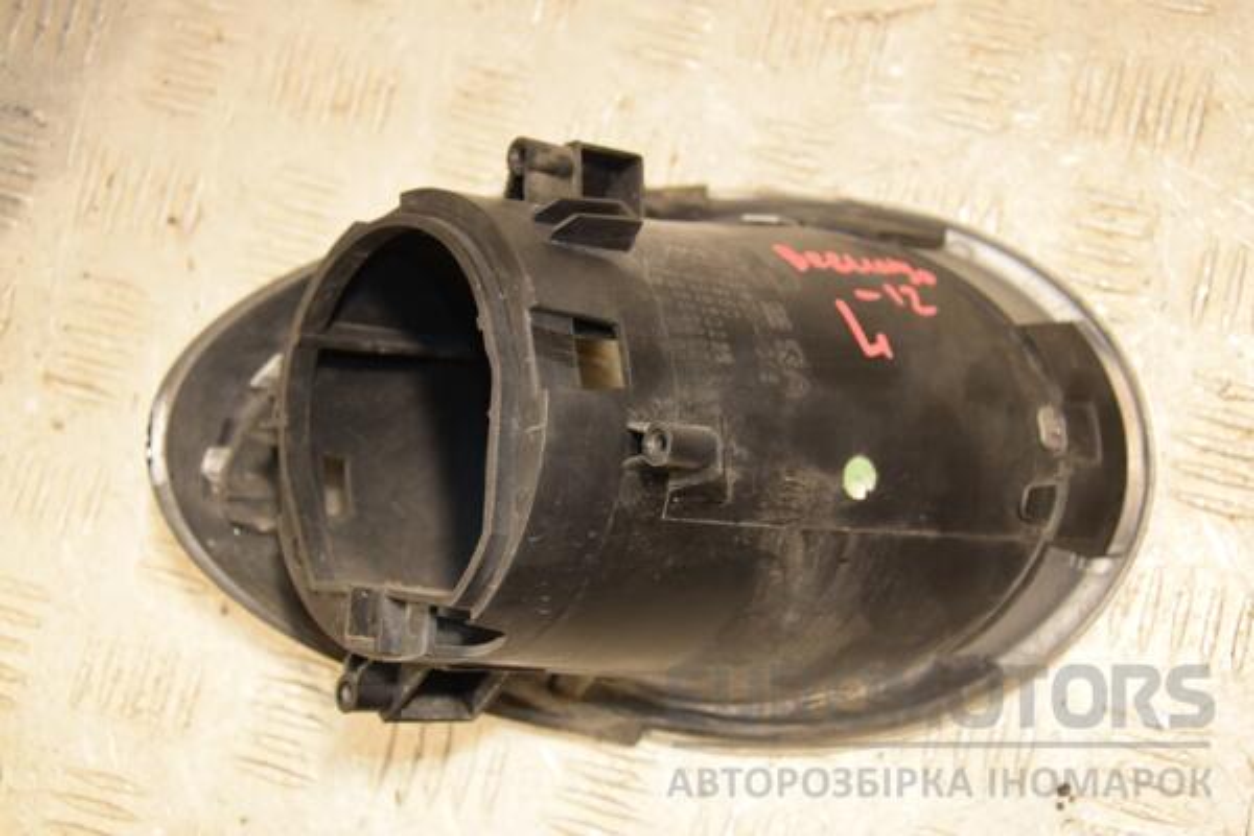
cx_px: 627
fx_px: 1829
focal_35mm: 52
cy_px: 418
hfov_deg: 37.9
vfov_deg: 25.8
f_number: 5.6
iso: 800
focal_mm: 35
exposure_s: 1/200
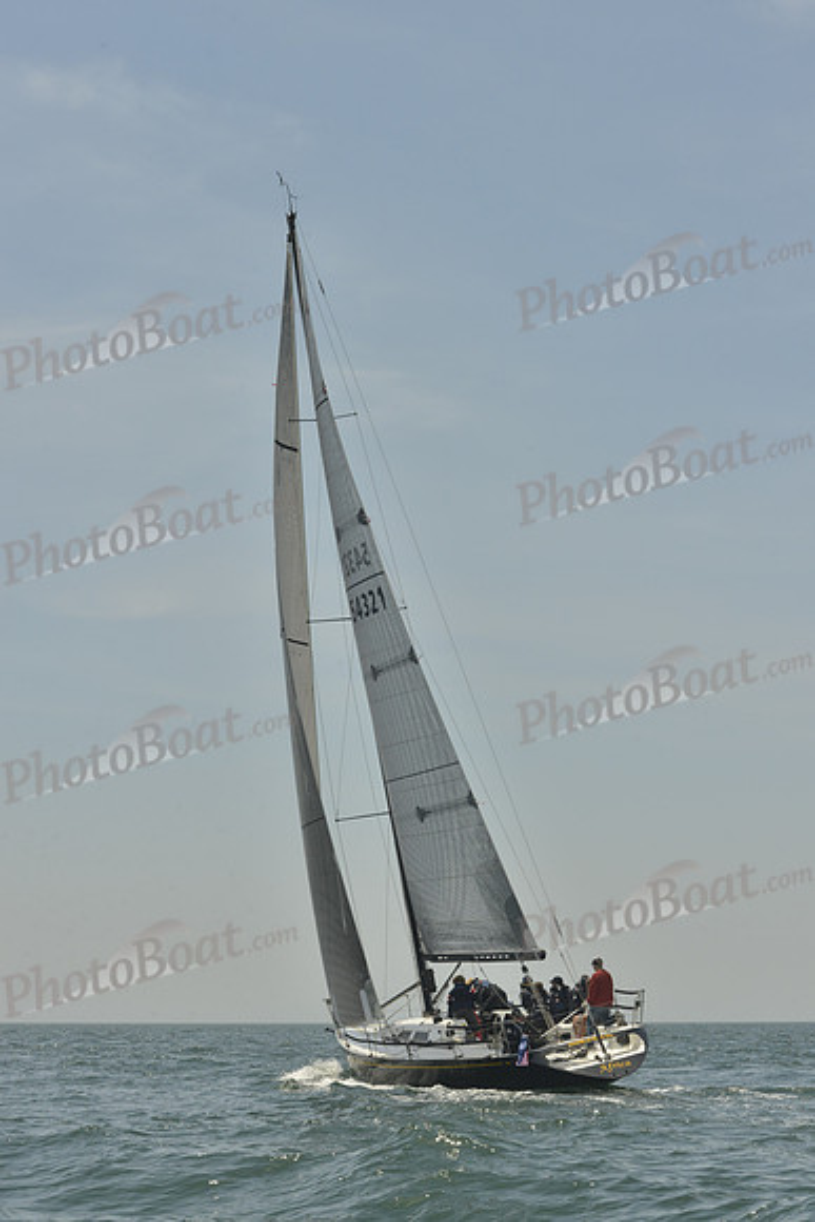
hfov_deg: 19.5
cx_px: 408
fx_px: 2375
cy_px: 611
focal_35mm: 70
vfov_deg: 28.8
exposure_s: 1/1250
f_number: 14
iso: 560
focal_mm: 70
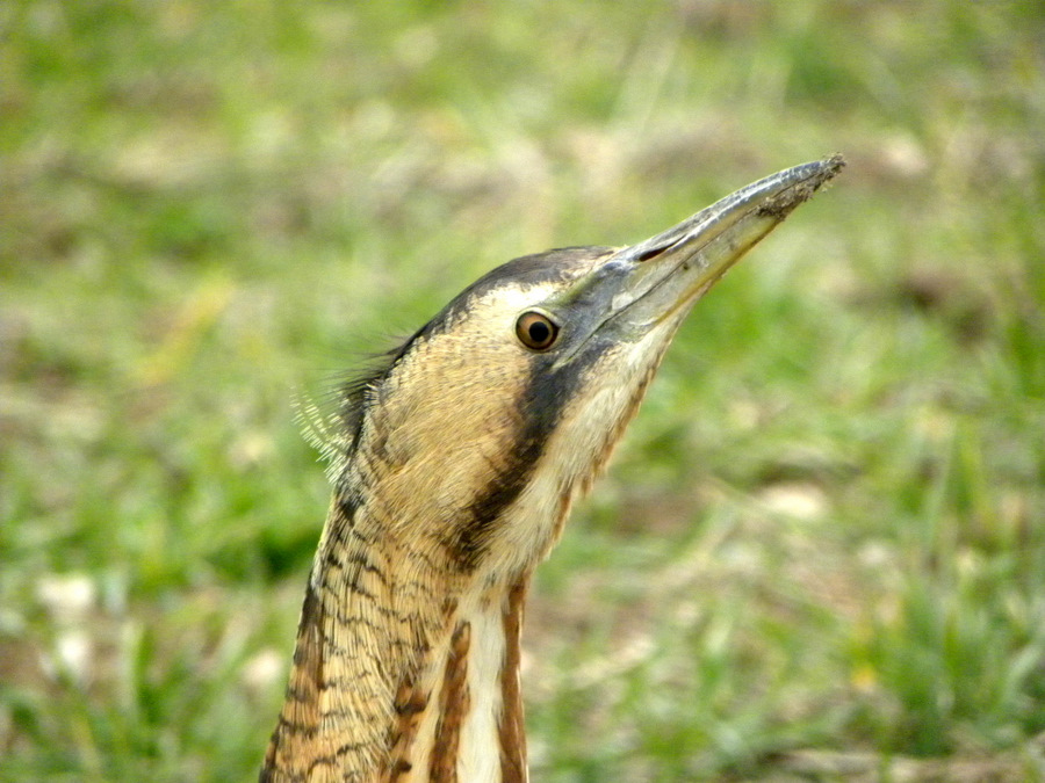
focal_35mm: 624
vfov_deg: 2.4
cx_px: 522
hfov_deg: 3.2
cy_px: 392
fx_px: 18838
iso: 503
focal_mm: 110.4
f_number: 5
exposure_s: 1/280
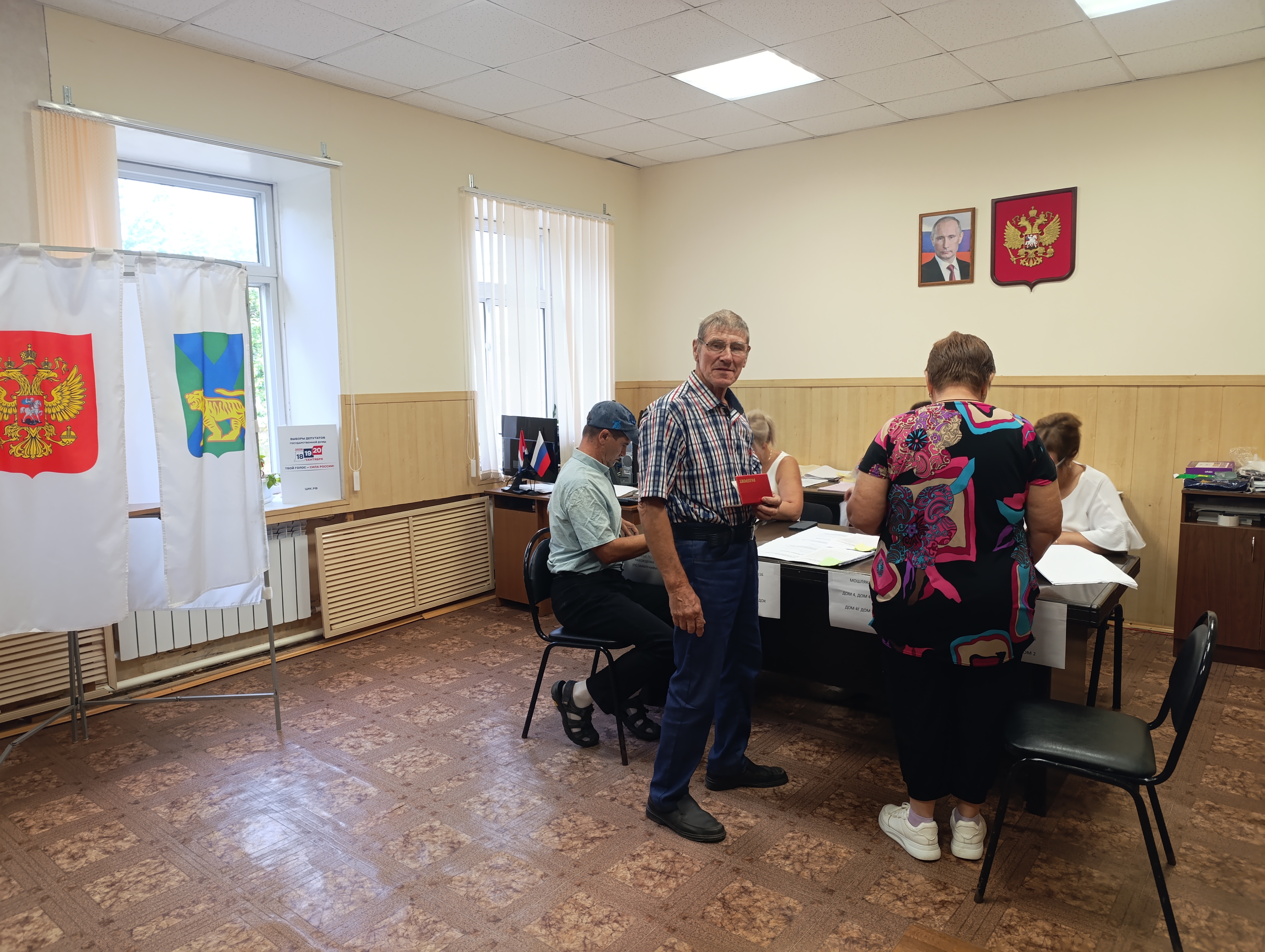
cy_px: 476
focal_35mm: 23
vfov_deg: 59.0
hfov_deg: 73.8
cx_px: 632
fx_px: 842
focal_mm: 6.14
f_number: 1.6
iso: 500
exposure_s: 1/100
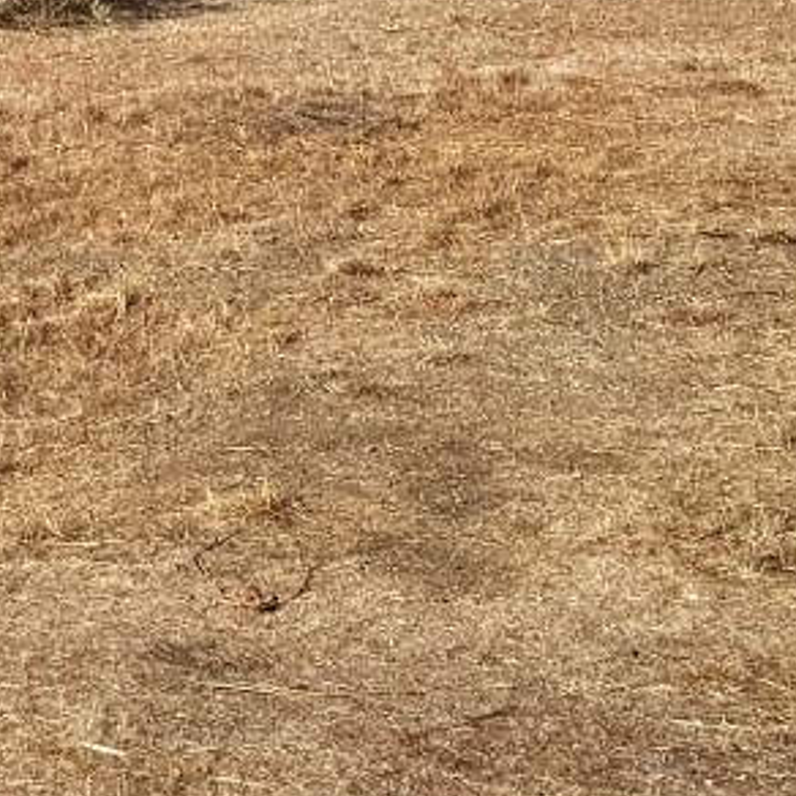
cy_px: -123
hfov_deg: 13.6
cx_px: -804
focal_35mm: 109
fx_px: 2836
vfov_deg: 15.5
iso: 80
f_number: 1.78
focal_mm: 6.76
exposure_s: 1/5319
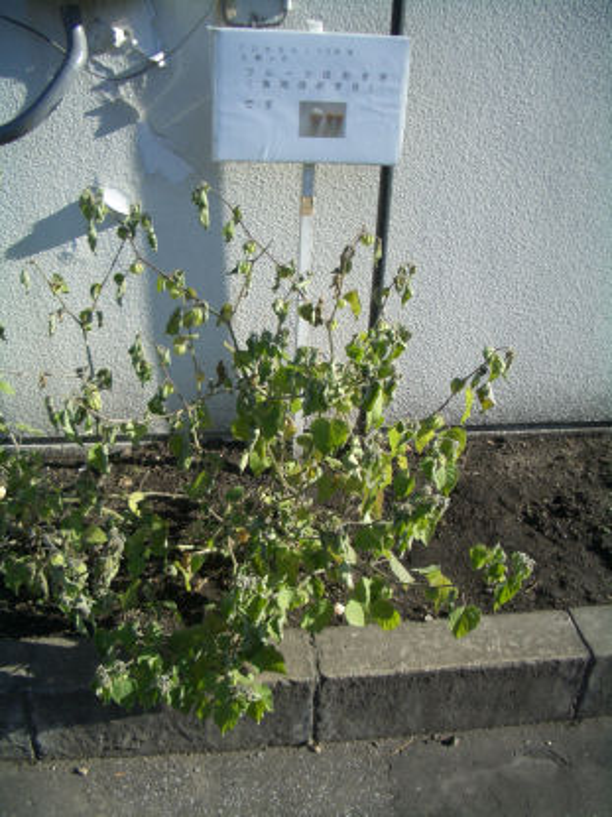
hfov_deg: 40.7
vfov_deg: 52.6
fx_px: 825
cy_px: 408
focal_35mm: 35
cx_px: 306
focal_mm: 5.8
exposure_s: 1/800
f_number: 2.6
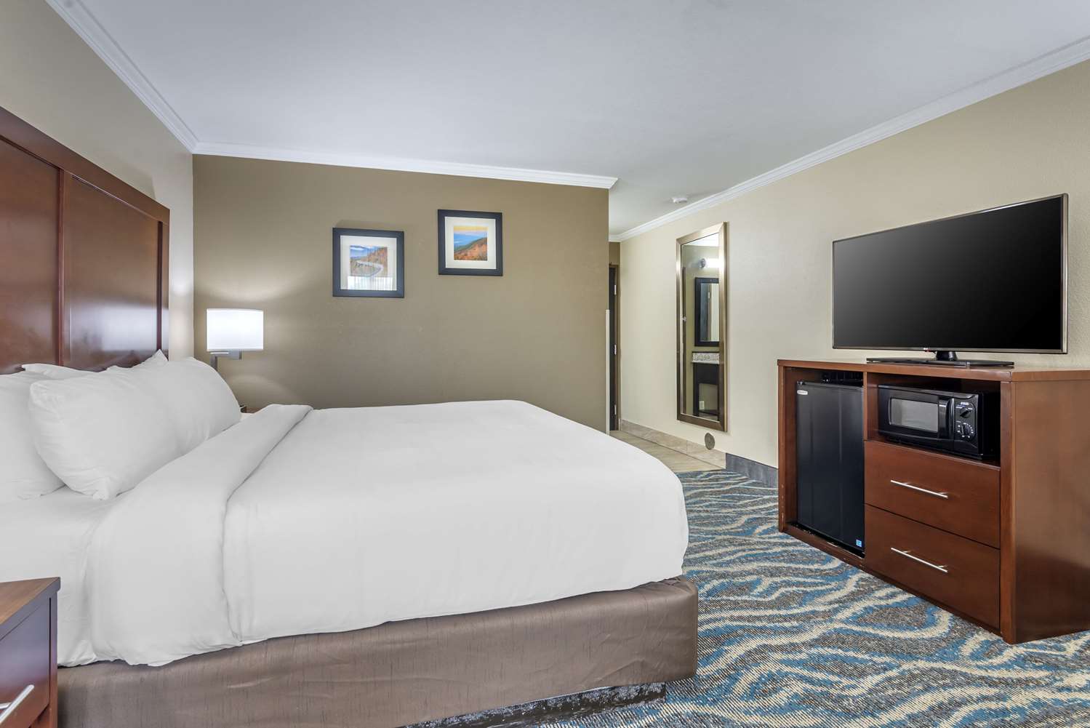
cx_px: 545
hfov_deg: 96.7
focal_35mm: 16
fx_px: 485
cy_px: 364
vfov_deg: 73.8
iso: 400
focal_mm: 16
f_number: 10
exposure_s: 1/13
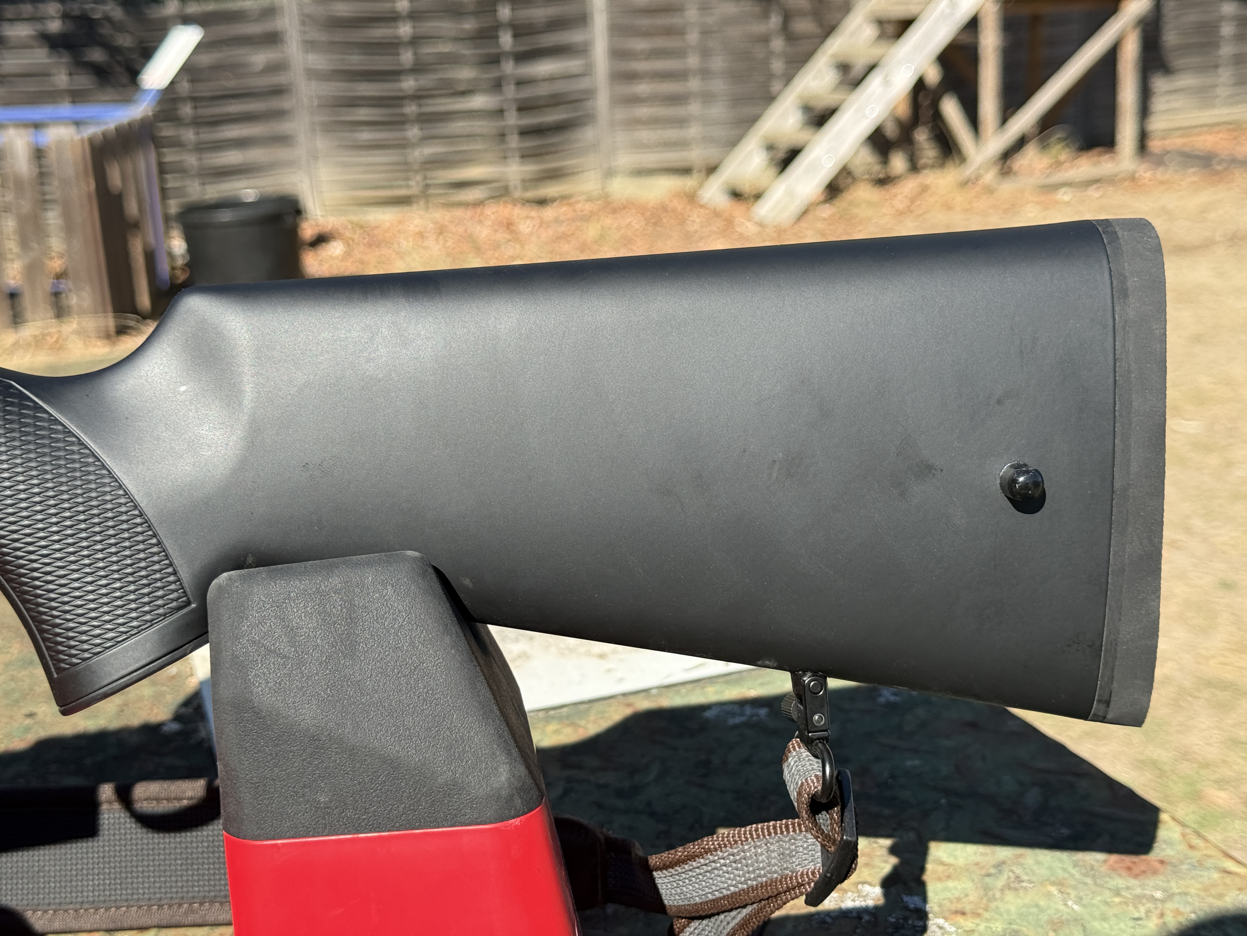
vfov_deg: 30.3
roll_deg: +1.3
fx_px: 1729
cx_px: 624
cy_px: 468
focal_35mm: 48
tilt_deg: -13.4
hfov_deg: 39.7
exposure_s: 1/2146
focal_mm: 6.76
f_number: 1.78
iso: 100
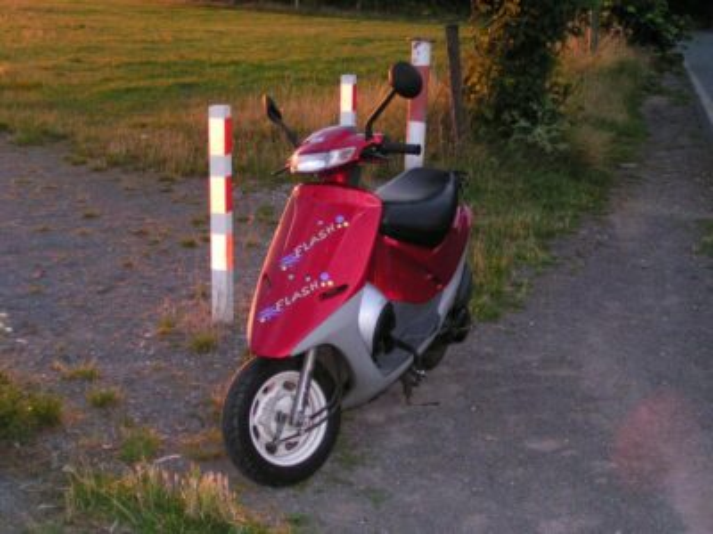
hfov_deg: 35.5
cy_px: 267
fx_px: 1112
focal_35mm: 54
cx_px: 356
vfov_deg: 27.0
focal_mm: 8.3
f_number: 3.2
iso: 200
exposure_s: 1/60
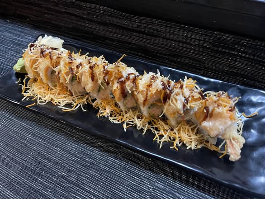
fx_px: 191
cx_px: 132
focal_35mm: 25
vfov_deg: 54.9
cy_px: 100
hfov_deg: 69.4
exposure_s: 1/40
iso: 500
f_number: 1.6
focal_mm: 5.1
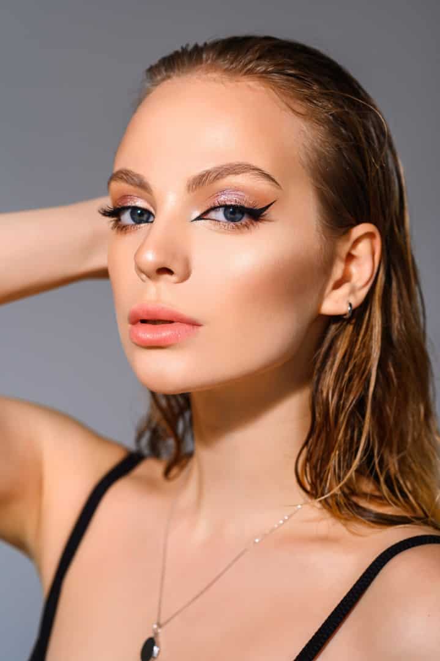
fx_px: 1560
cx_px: 220
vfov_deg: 23.9
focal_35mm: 85
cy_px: 330
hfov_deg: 16.1
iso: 200
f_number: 4
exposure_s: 1/160
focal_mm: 85
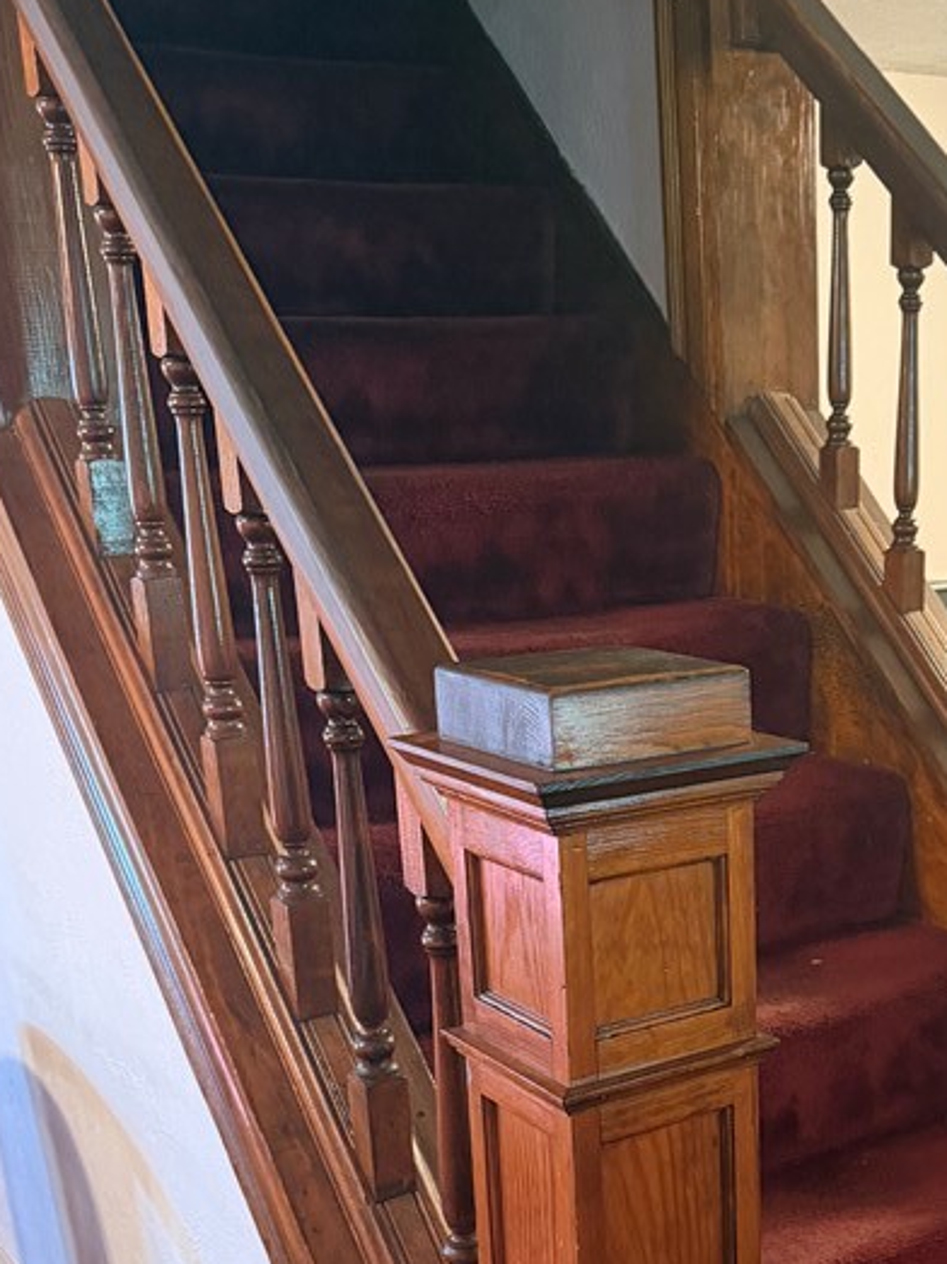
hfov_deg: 30.2
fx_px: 1715
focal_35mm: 47
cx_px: 742
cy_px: 940
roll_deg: +1.8
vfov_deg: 39.4
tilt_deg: -17.4
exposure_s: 1/40
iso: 640
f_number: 1.78
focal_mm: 6.76
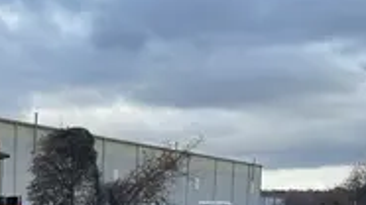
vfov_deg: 13.2
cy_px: 340
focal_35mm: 84
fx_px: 814
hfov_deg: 22.5
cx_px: -118
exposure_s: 1/342
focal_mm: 4.2
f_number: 1.6
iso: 32
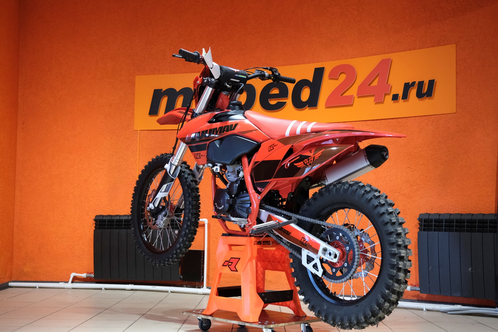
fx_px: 678
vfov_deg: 27.5
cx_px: 249
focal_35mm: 49
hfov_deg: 40.3
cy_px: 166
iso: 2000
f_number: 4
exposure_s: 1/100
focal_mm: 32.5
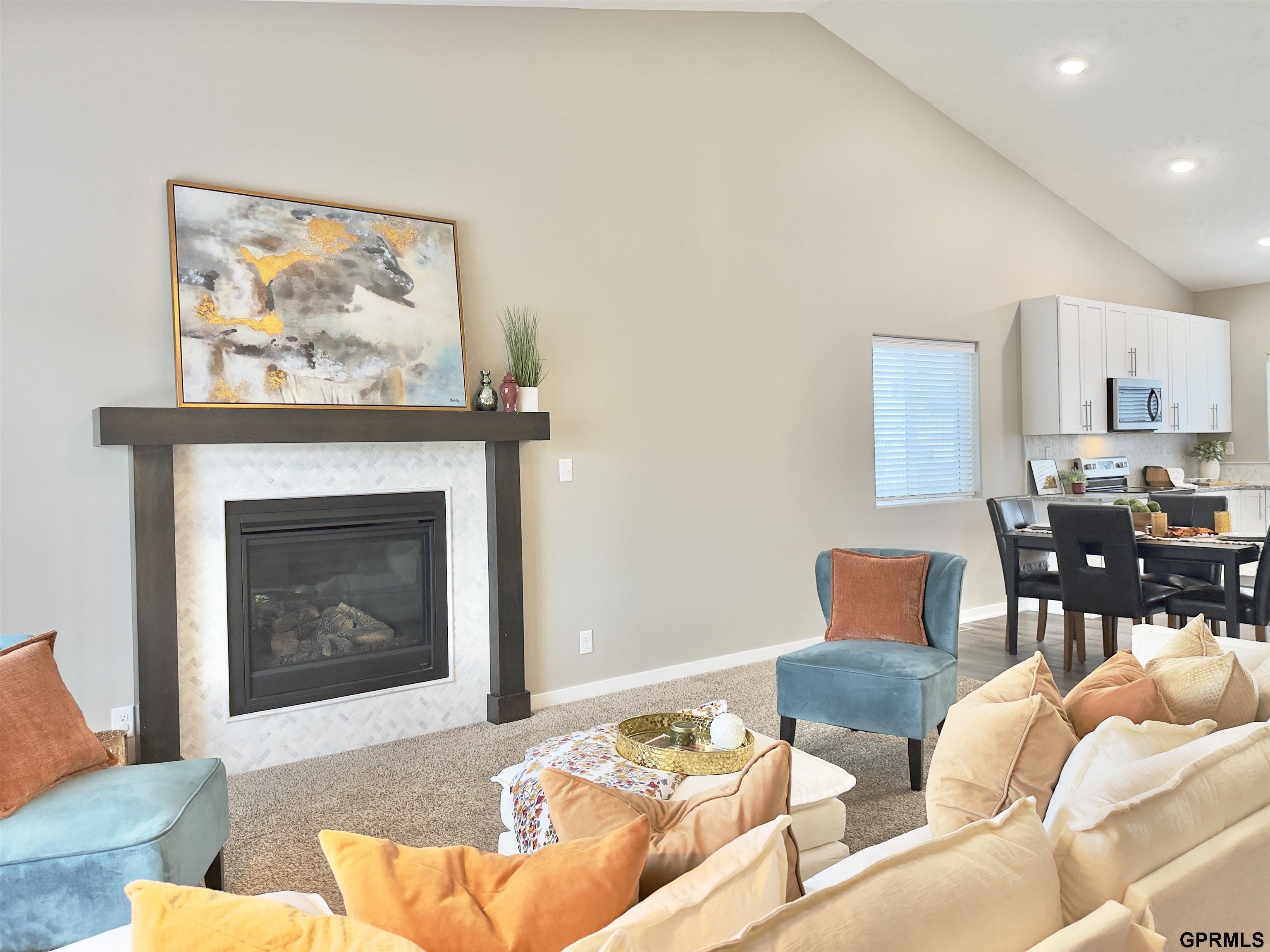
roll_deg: +1.6
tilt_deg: -0.7
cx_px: 635
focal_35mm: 24
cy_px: 476
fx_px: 880
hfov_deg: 71.6
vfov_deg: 56.8
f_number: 1.78
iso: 250
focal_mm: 6.76
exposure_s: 1/120
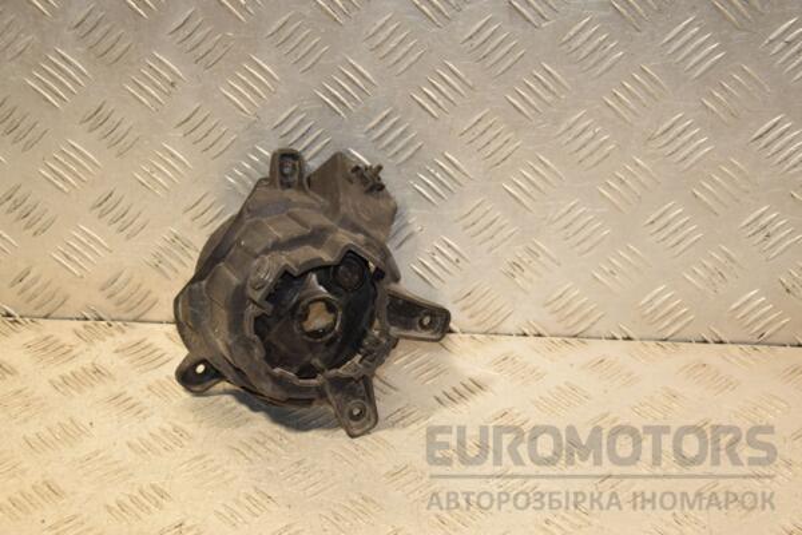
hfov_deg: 27.0
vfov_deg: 18.2
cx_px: 401
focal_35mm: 75
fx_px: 1671
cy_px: 268
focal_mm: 50
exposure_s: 1/200
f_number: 6.3
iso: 800
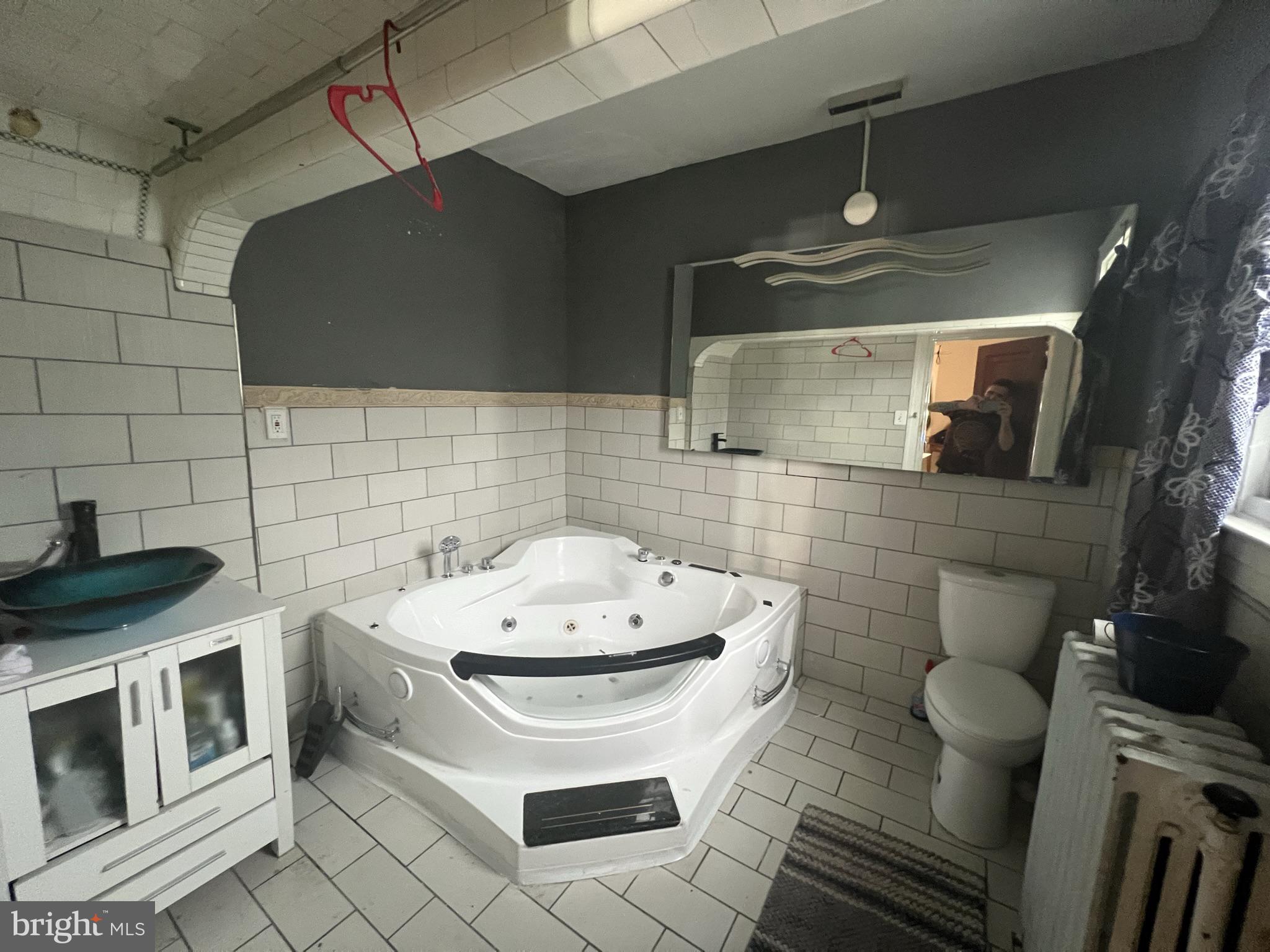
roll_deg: -1.6
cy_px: 476
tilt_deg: -9.1
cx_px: 635
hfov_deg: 106.2
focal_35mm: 13
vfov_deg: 89.9
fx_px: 477
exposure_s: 1/60
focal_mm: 1.57
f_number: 1.8
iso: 640
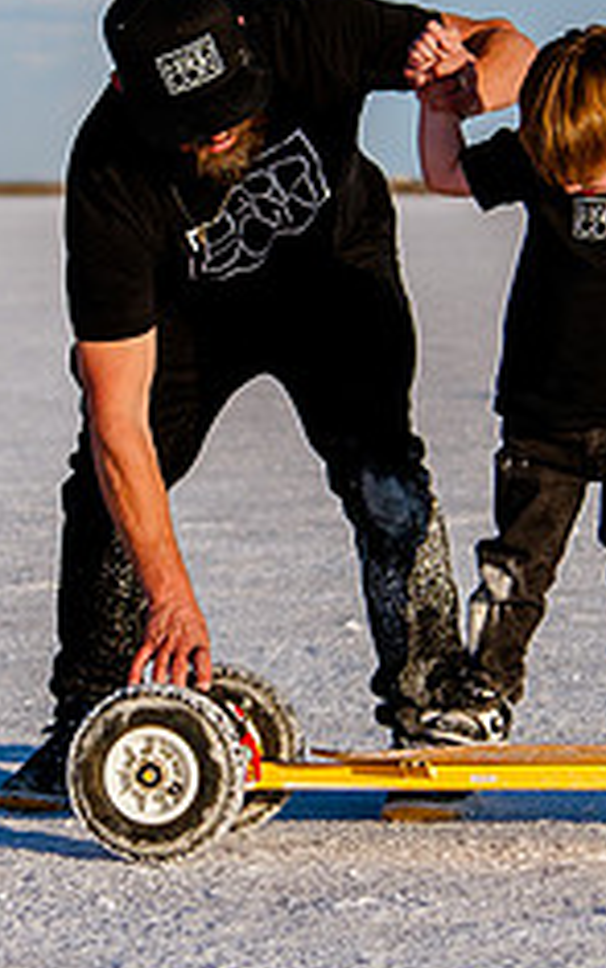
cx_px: 100
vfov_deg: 9.6
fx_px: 5757
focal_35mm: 218
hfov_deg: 6.0
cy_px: 305
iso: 200
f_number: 4
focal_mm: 55
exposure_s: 1/2000
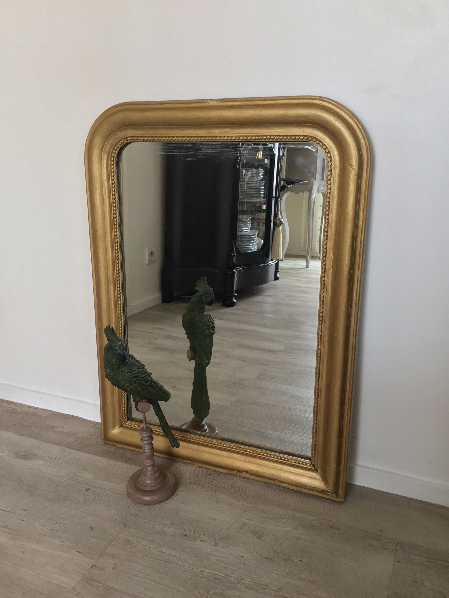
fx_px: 536
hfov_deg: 45.4
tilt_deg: -19.5
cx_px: 224
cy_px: 299
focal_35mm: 31
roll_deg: -1.1
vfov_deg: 58.4
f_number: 2.4
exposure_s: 1/33
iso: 32
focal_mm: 3.3
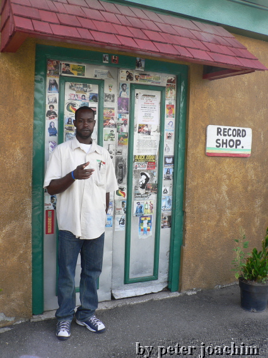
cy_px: 179
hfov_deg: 40.7
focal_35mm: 35
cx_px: 134
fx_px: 361
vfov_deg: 52.6
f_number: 4
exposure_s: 1/100
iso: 64
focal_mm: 6
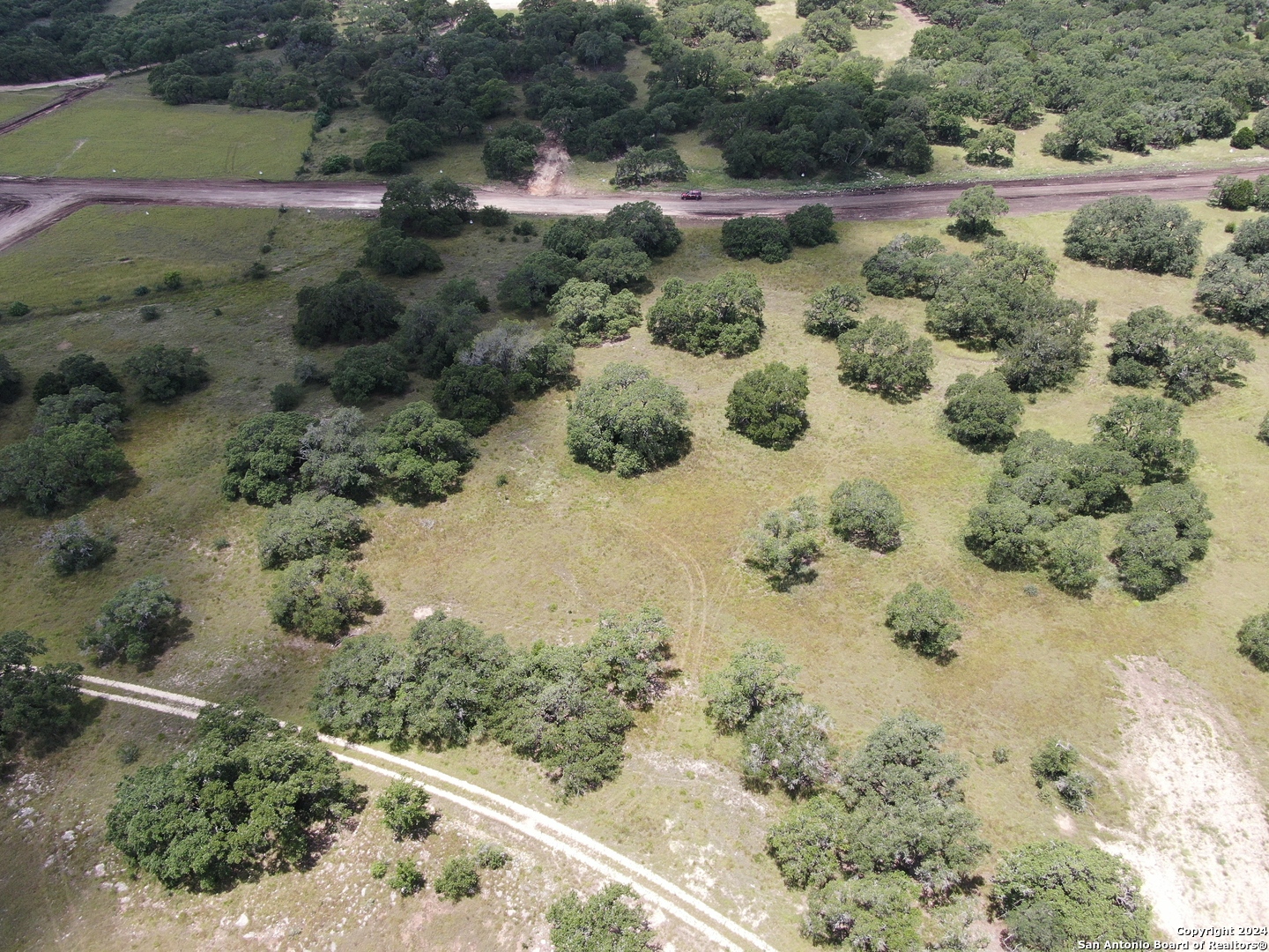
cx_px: 634
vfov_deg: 56.8
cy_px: 476
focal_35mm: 24
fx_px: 880
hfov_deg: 71.6
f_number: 2.8
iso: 100
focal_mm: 4.39
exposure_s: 1/640
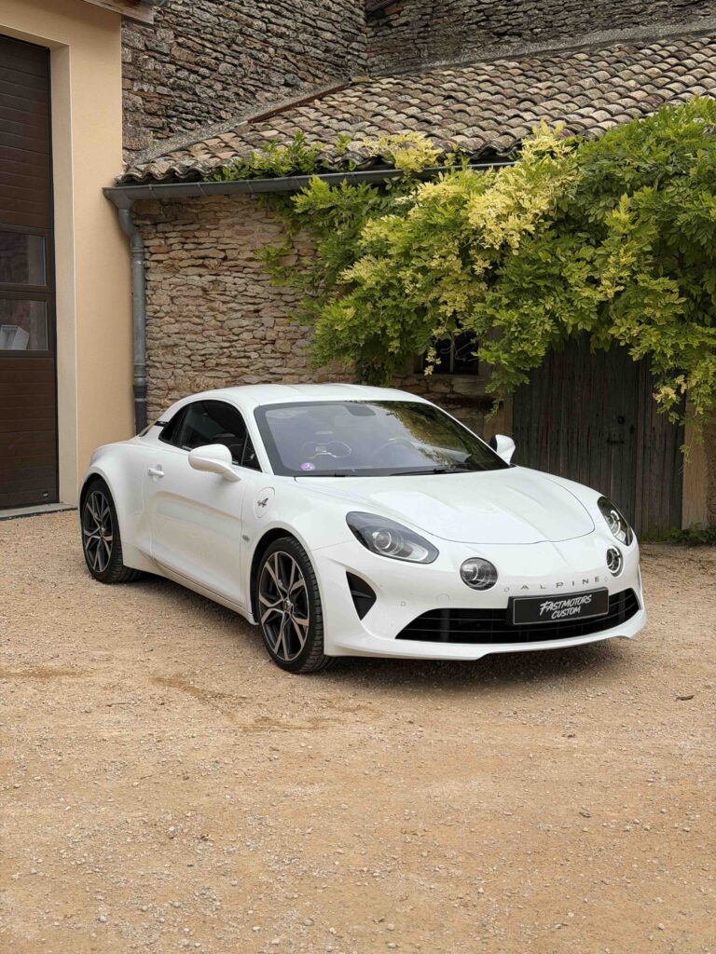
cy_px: 477
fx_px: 1324
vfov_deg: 39.7
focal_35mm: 48
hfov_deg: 30.3
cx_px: 358
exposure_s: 1/2033
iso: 64
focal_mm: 6.76
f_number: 1.78
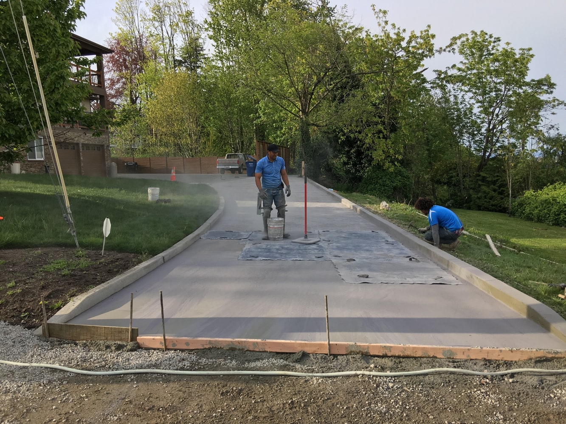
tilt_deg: -2.3
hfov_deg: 61.7
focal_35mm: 29
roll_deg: +1.7
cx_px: 283
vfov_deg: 48.2
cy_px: 212
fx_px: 474
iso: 25
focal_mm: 4.15
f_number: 2.2
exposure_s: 1/565
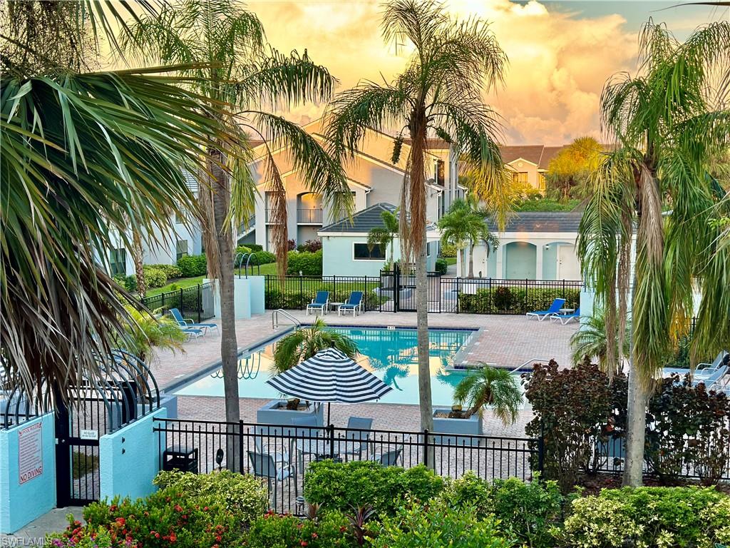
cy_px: 274
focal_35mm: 48
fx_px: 1012
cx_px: 365
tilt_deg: -5.9
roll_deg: +0.4
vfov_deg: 30.3
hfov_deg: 39.7
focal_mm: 6.86
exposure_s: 1/320
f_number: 1.78
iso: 80
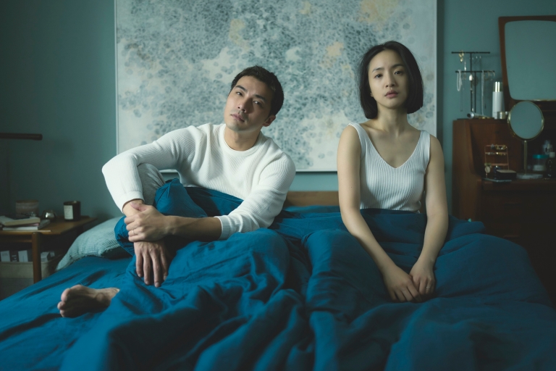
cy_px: 188
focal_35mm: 36
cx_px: 274
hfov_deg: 53.1
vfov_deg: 36.9
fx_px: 556
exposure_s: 1/200
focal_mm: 35
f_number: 1.4
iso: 640
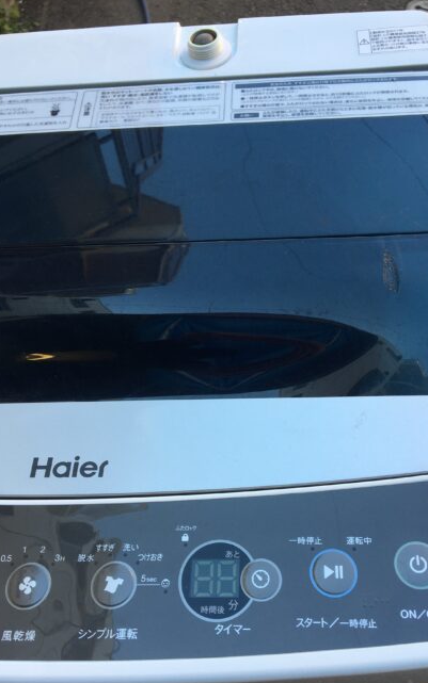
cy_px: 380
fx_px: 653
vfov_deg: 55.2
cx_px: 251
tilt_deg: -57.7
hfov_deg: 36.2
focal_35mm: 35
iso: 25
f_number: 2.2
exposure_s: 1/151
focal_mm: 4.15
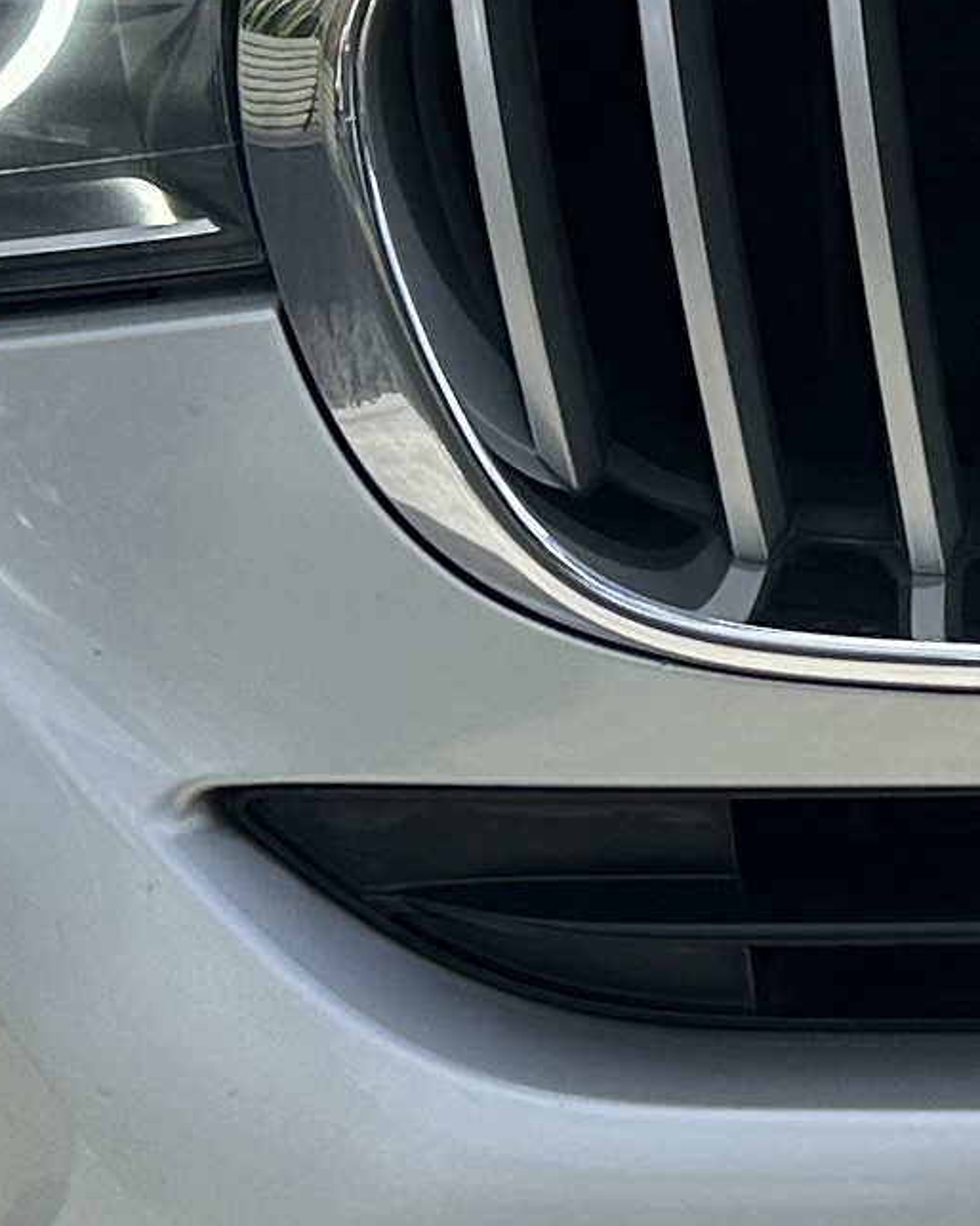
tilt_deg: -13.8
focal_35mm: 147
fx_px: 5332
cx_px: 1687
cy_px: -341
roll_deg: +1.4
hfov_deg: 10.0
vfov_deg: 12.7
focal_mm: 6.86
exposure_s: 1/6623
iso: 80
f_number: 1.78
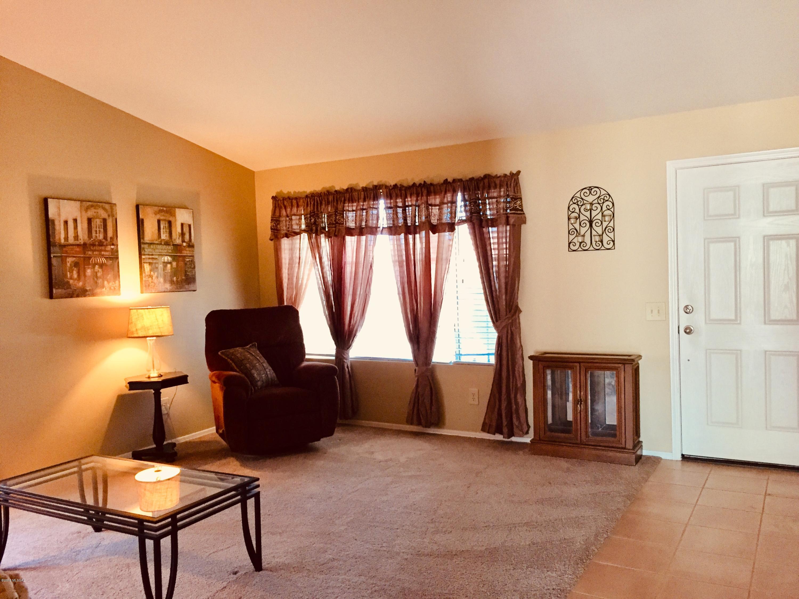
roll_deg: +2.1
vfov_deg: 48.2
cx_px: 400
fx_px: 669
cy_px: 300
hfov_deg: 61.7
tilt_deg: -3.2
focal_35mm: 29
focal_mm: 4.15
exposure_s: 1/24
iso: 250
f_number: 2.2
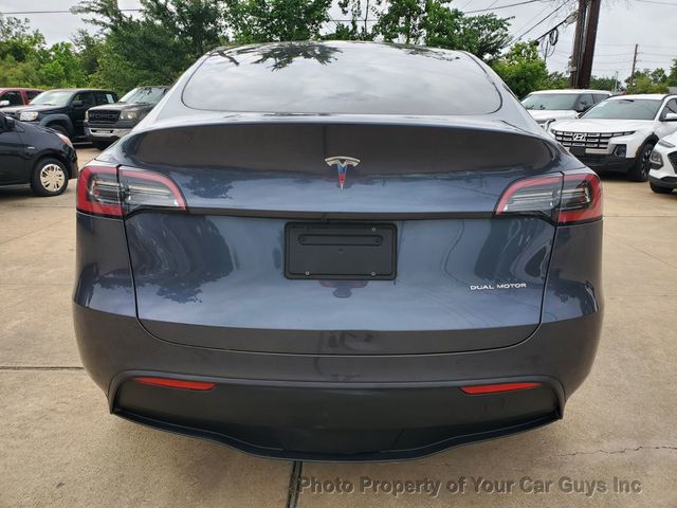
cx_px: 338
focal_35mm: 26
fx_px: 508
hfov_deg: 67.3
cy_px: 254
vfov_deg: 53.1
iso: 50
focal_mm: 4.3
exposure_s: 1/516
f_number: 2.4
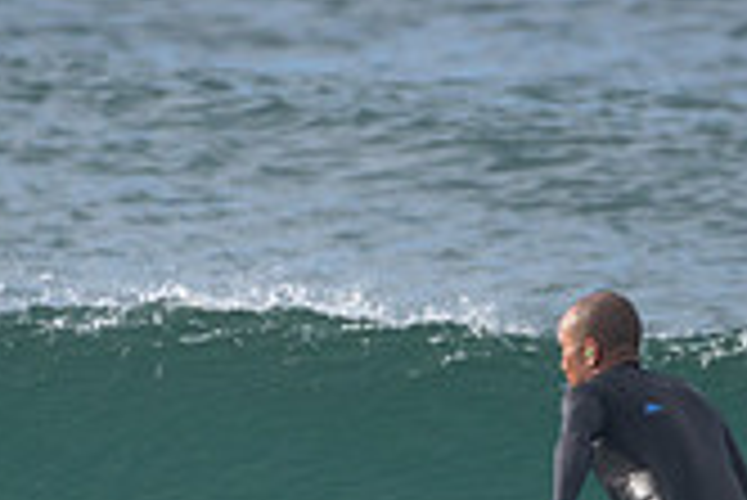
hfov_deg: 0.8
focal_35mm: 2614
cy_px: 615
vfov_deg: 0.5
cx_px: 405
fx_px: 54287
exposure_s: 1/1250
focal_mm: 500
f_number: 5.6
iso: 400
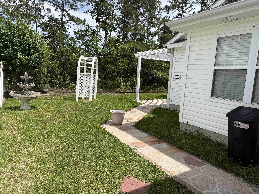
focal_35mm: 24
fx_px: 180
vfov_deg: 56.8
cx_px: 130
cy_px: 97
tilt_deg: -5.8
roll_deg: -3.9
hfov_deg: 71.6
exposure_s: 1/4405
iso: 80
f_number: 1.78
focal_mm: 6.76
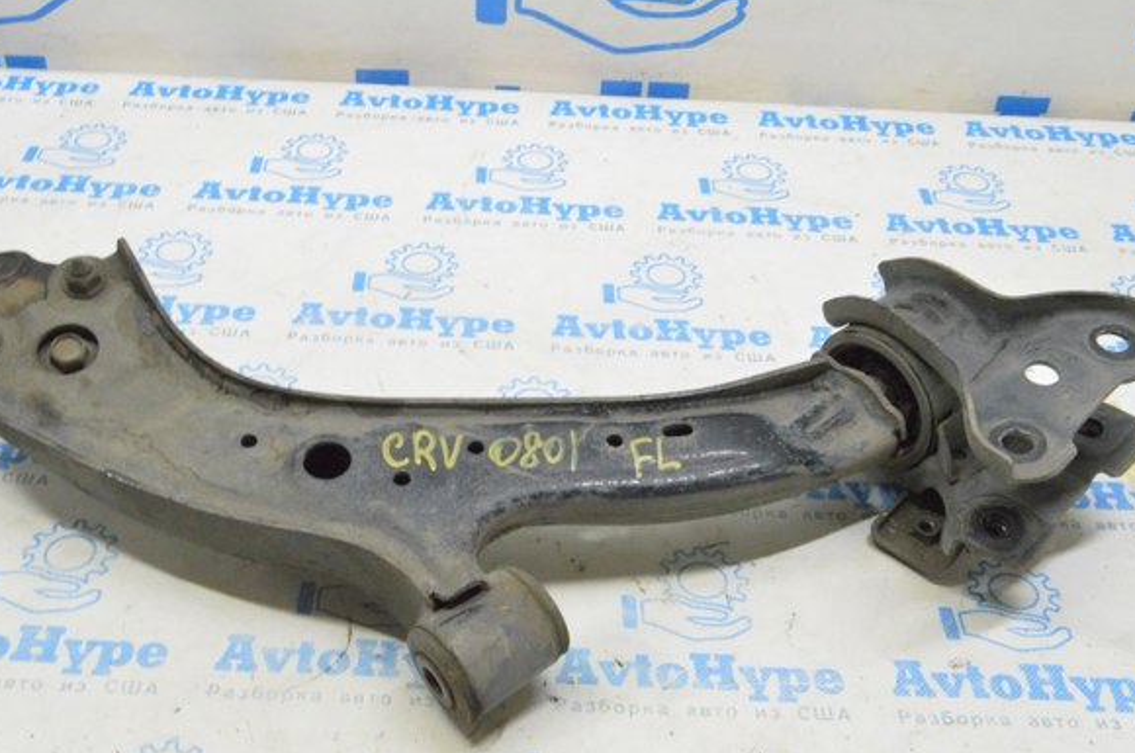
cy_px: 361
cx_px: 519
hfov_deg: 45.4
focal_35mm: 43
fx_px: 1354
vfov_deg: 31.1
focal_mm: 26
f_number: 20
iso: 6400
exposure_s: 1/15
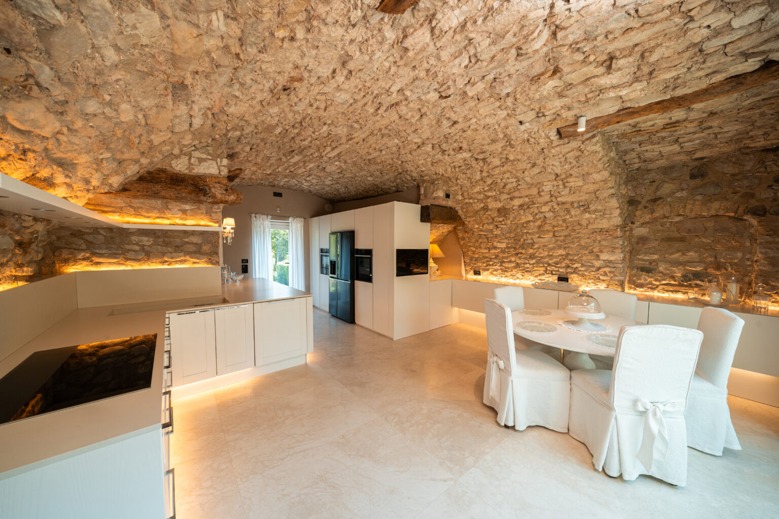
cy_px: 260
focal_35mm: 12
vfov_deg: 90.0
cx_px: 390
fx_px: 260
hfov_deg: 112.6
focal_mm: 12
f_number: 9
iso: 400
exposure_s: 1/15
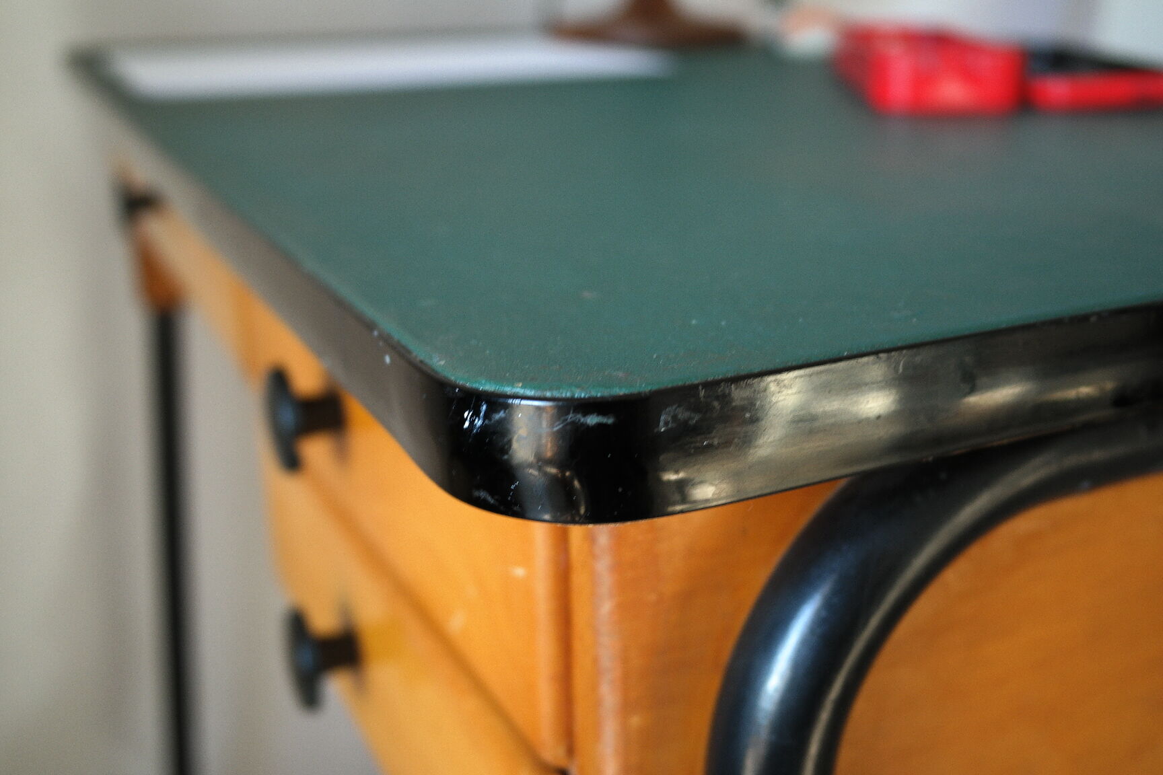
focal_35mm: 43
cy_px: 388
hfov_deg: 45.4
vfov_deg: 31.2
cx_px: 582
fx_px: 1389
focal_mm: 28
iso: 200
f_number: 5.6
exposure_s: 1/30
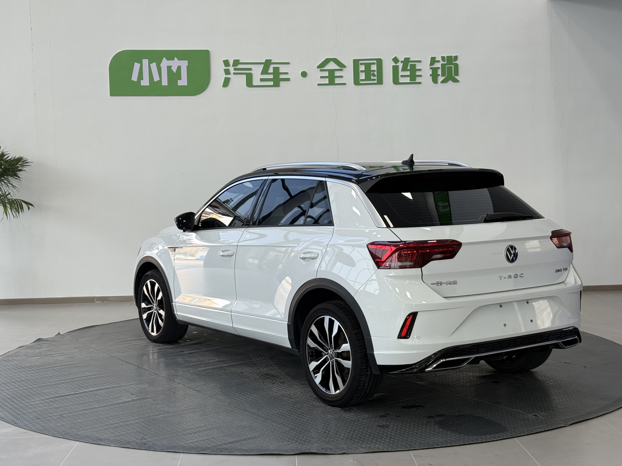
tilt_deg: -4.2
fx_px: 862
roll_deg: +0.4
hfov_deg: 39.7
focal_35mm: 48
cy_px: 233
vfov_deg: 30.3
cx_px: 311
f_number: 1.78
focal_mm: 6.76
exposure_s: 1/122
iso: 50
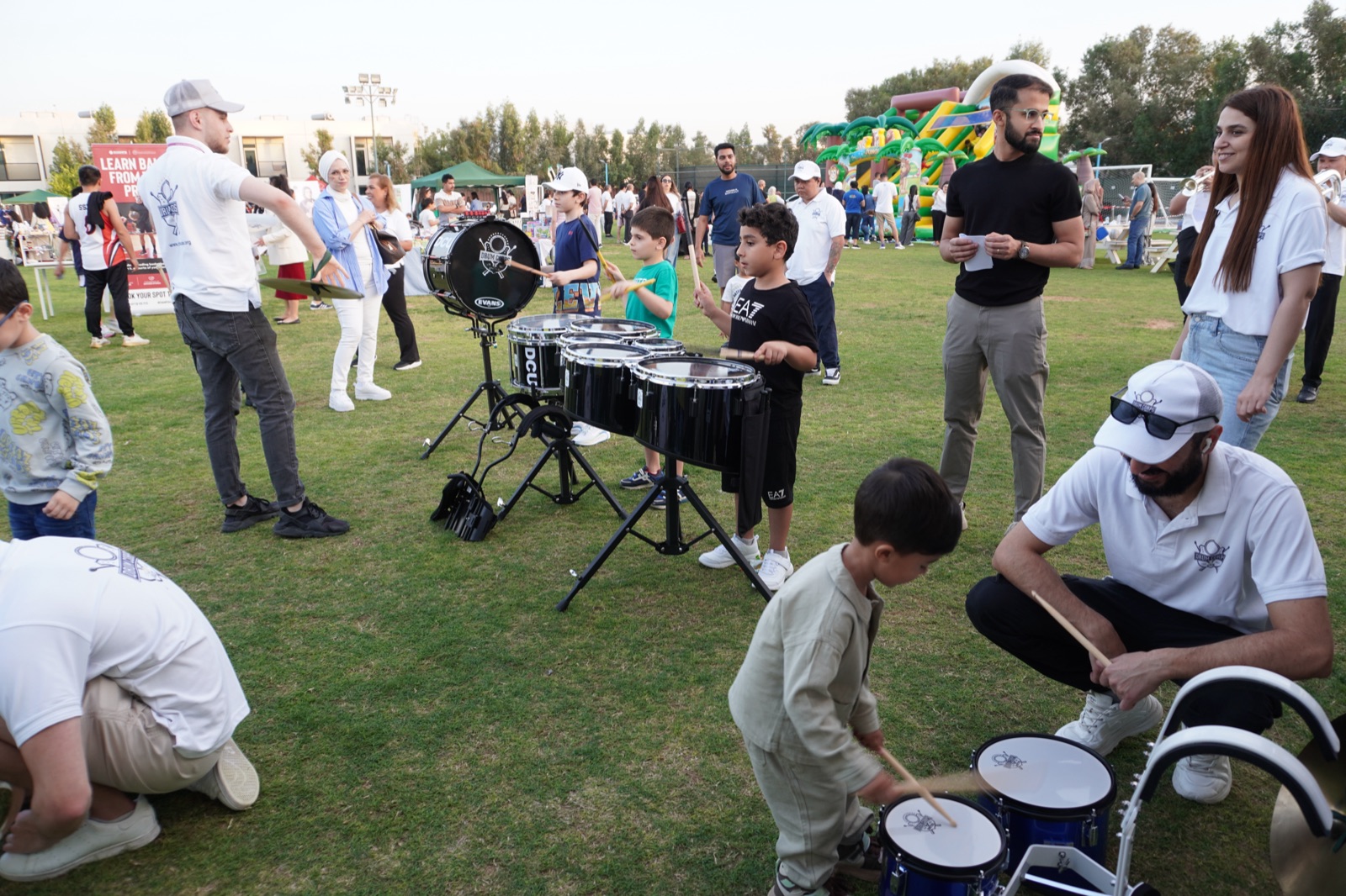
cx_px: 673
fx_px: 897
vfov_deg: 53.1
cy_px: 448
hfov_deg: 73.8
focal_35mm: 24
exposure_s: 1/30
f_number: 5
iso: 100
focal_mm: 16
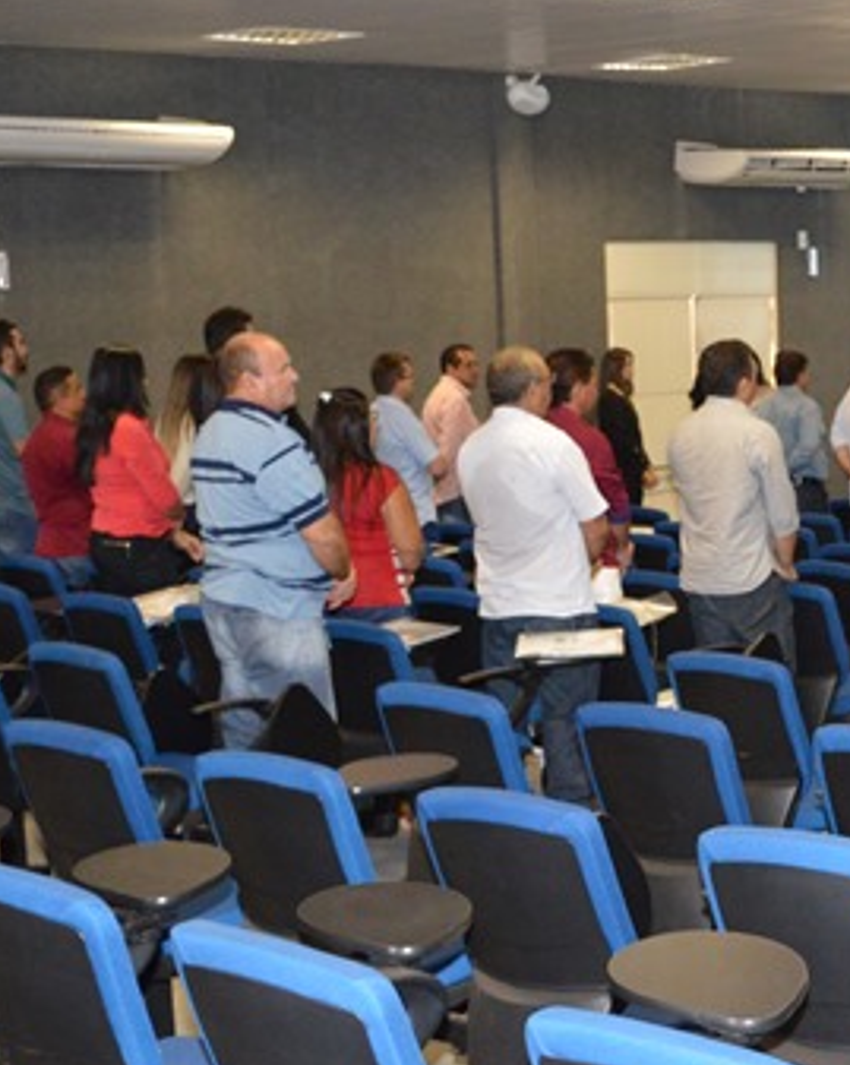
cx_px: 1046
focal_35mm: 77
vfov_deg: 24.8
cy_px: 482
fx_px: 2425
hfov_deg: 18.7
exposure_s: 1/60
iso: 1250
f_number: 3.5
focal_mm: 18
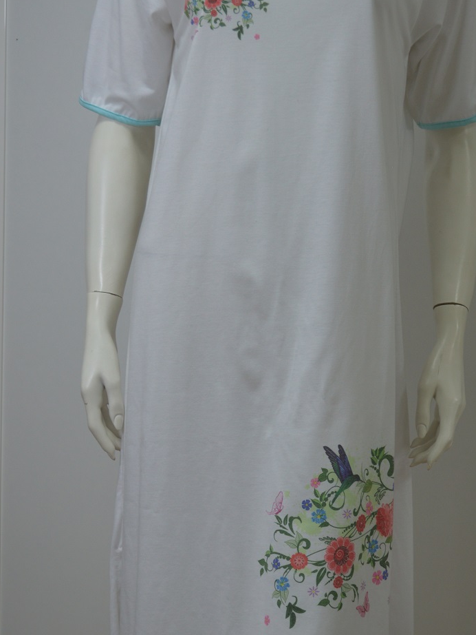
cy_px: 337
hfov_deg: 15.7
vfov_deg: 20.9
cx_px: 314
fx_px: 1723
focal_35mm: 94
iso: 220
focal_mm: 40
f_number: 5.3
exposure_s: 1/30
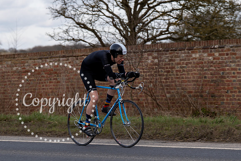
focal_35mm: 149
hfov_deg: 13.7
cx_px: 128
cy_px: 54
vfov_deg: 9.2
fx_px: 999
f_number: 3.5
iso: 160
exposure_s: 1/800
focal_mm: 99
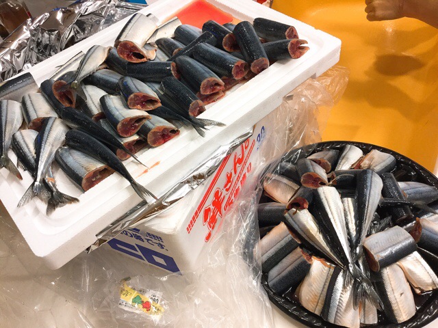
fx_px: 392
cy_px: 164
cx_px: 219
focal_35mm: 31
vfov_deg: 45.4
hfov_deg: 58.4
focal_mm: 3.3
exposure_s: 1/30
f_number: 2.4
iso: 64
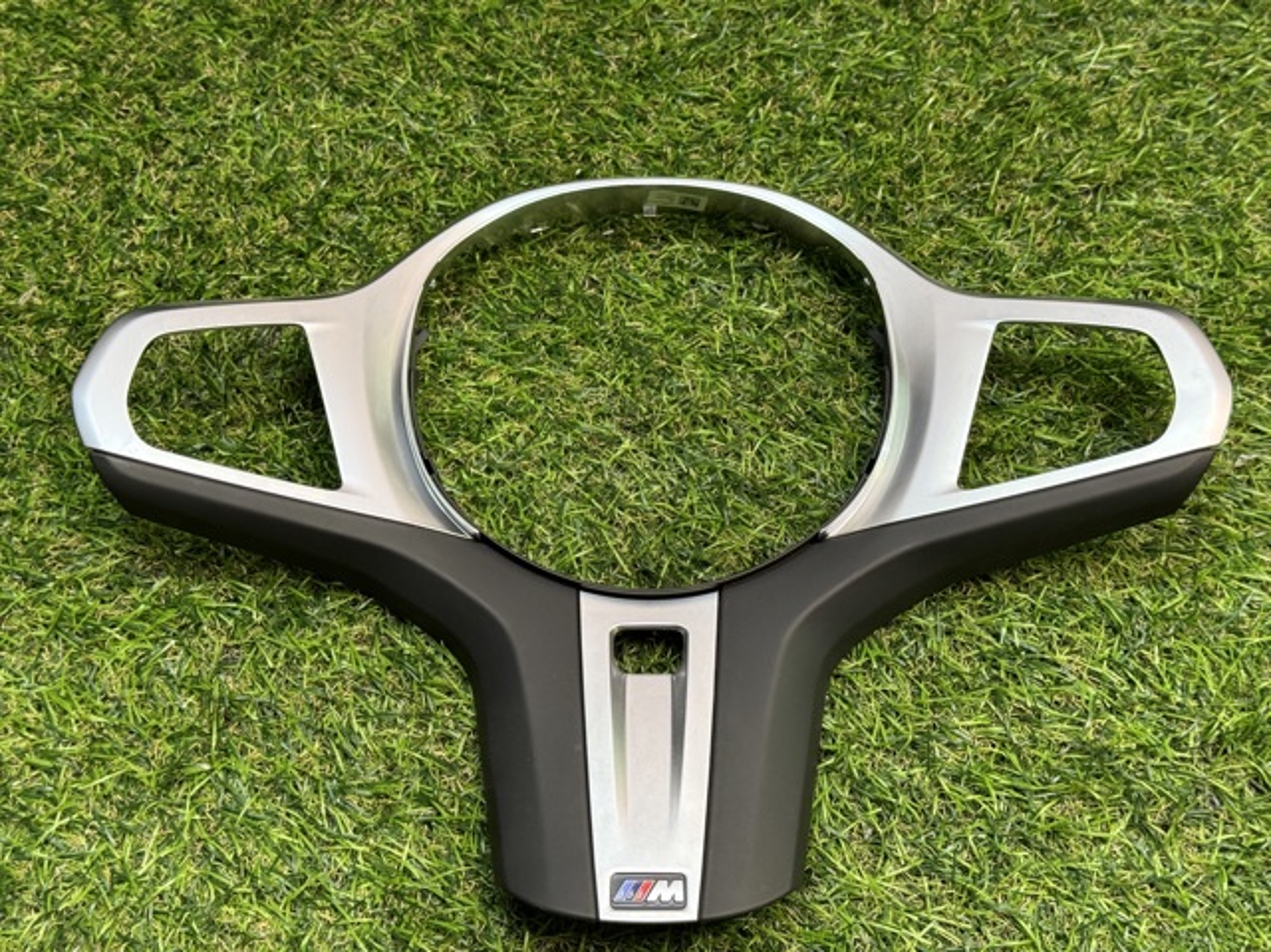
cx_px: 636
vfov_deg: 30.2
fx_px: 1761
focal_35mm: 48
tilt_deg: -60.9
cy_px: 476
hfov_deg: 39.7
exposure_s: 1/33
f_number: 1.78
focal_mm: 6.76
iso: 250
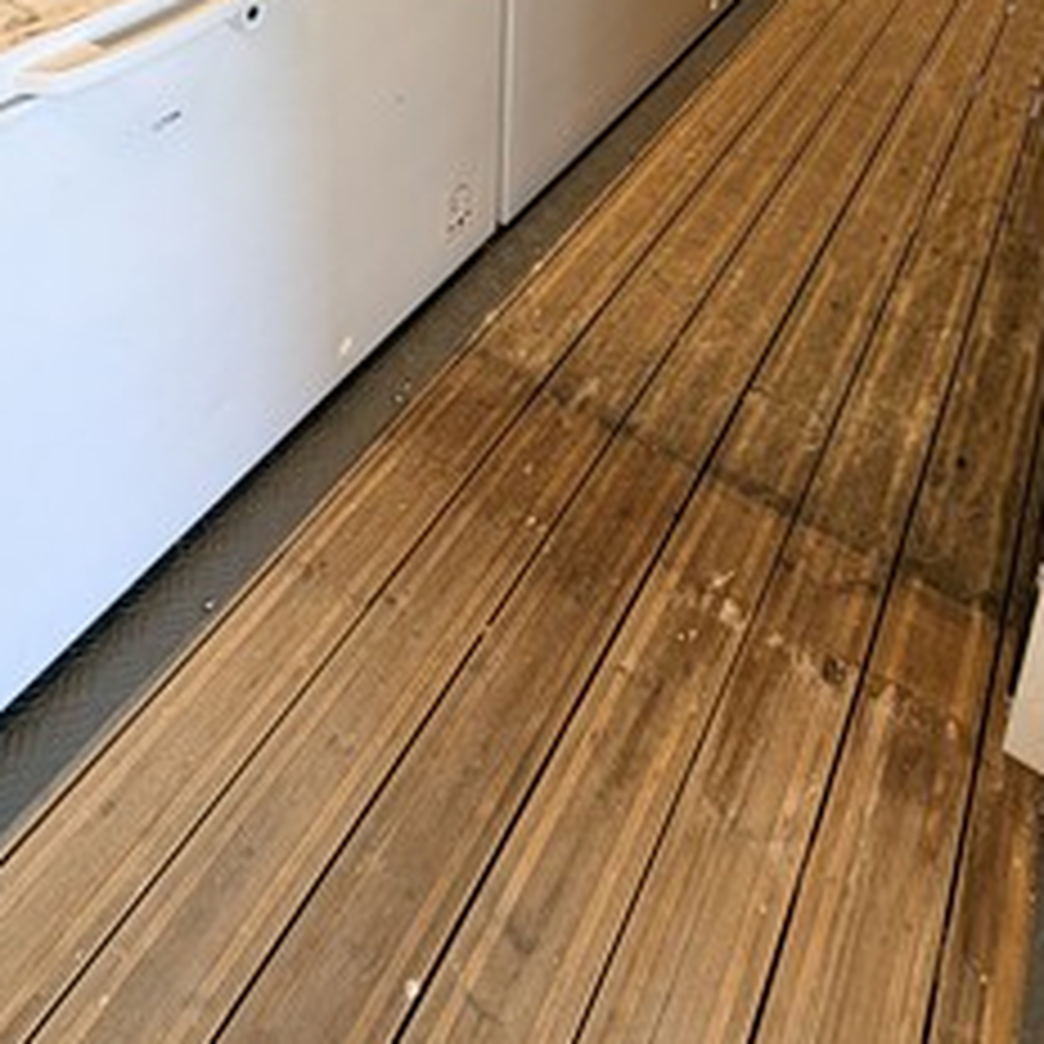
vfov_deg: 39.8
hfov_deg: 50.7
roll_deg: -4.2
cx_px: 630
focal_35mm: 32
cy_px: -148
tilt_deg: -16.9
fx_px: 1092
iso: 160
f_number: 2.2
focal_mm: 2.22
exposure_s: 1/100
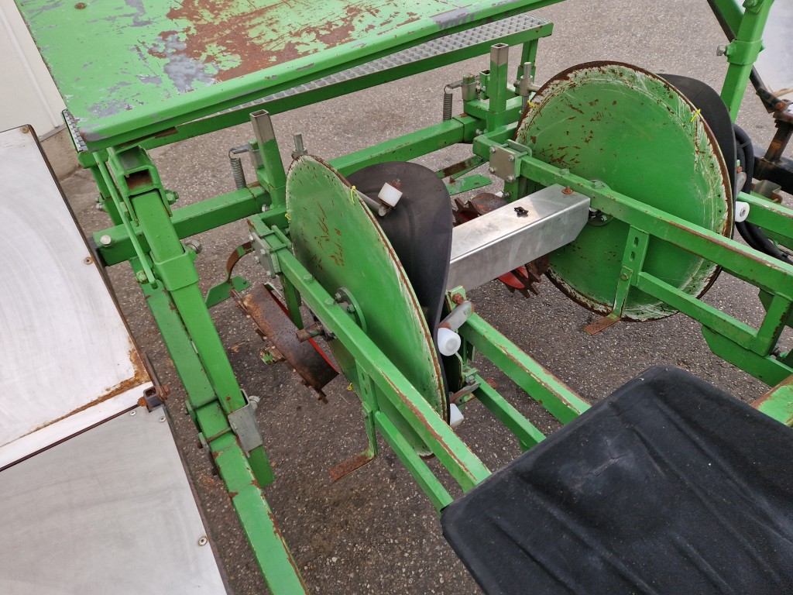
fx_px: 527
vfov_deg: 58.9
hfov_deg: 73.9
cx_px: 396
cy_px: 298
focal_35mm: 23
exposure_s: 1/180
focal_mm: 5.4
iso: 50
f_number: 1.8
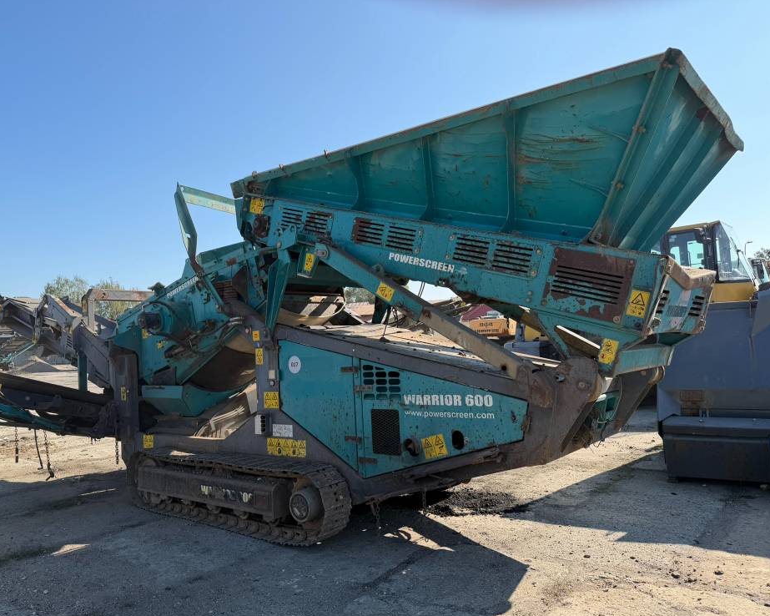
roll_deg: +2.6
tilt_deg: +1.6
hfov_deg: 65.9
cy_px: 318
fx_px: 592
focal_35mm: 26
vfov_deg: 54.9
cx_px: 345
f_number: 1.78
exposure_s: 1/2703
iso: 80
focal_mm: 6.76
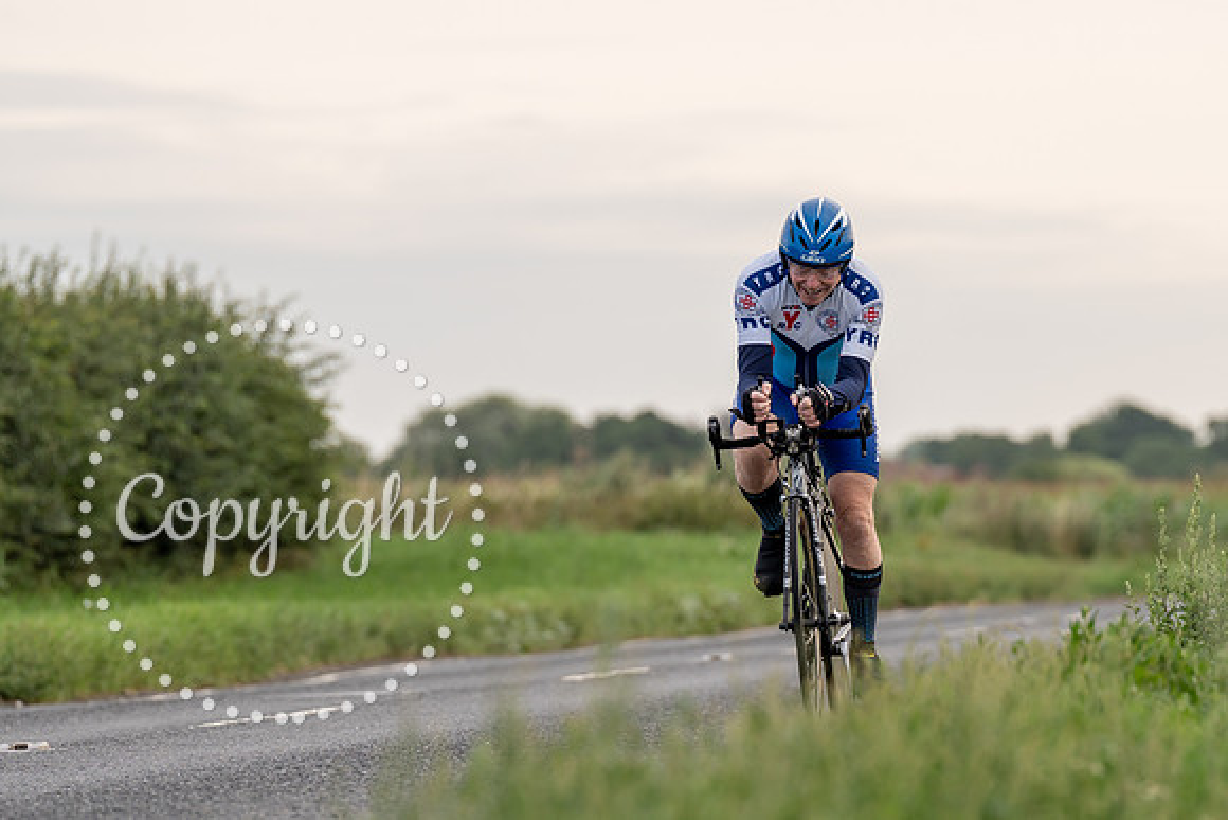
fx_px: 9173
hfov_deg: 7.7
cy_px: 410
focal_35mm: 269
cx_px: 825
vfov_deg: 5.1
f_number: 4.5
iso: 250
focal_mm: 200
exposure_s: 1/800
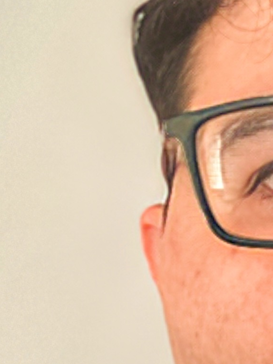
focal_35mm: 121
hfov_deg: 11.5
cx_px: 473
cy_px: 245
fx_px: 1273
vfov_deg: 16.2
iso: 320
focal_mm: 2.69
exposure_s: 1/45
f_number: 1.9
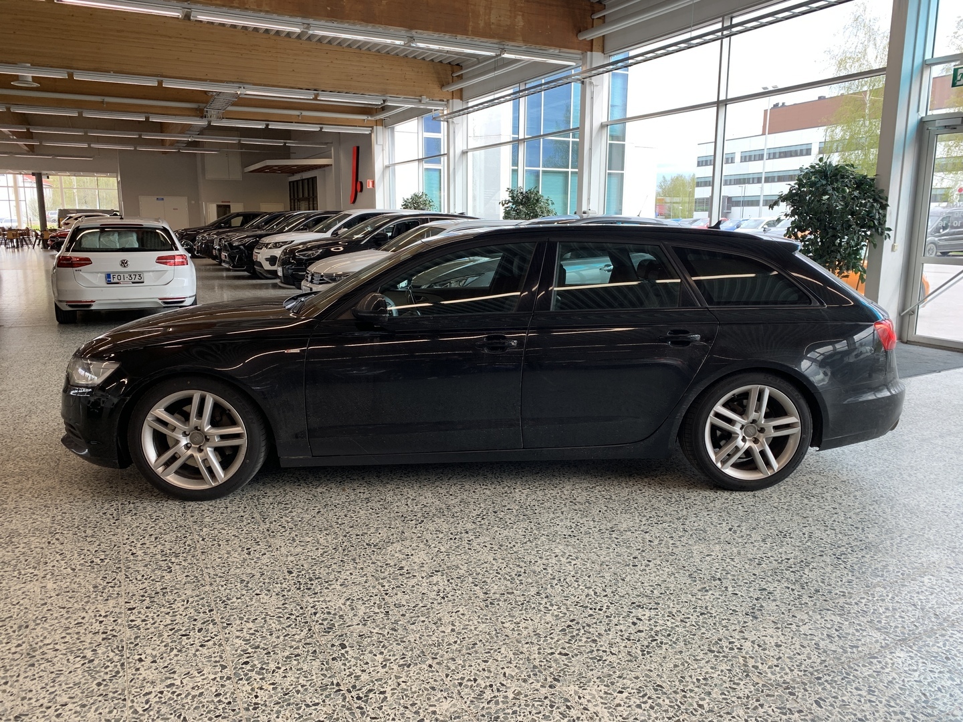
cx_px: 482
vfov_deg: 53.1
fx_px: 723
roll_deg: -0.8
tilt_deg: -10.4
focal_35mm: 26
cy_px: 361
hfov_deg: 67.3
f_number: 1.8
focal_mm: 4.25
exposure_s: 1/122
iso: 32
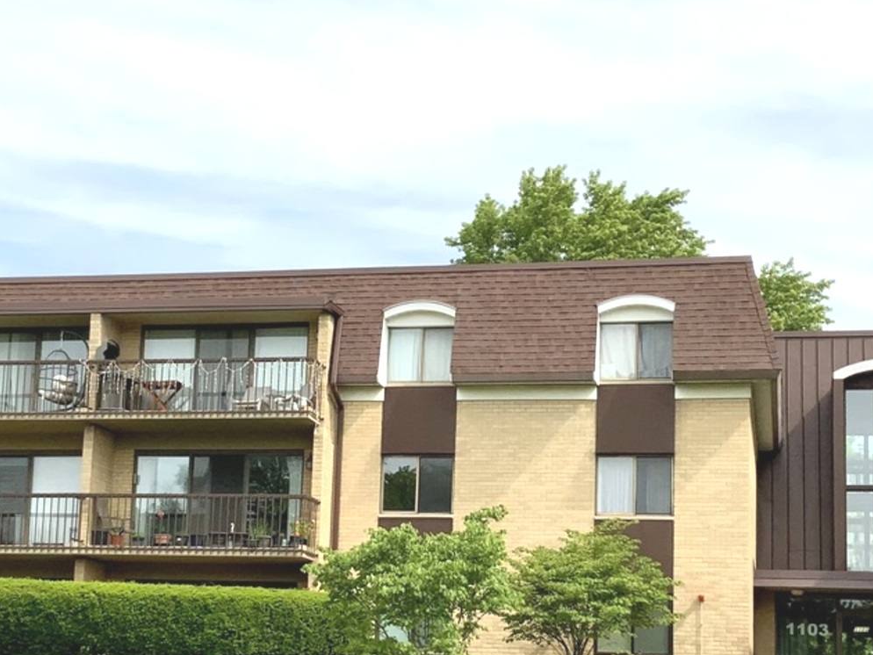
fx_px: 1059
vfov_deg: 33.9
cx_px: 407
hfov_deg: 44.8
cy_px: 457
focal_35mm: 42
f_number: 1.8
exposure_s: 1/2320
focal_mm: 3
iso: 20
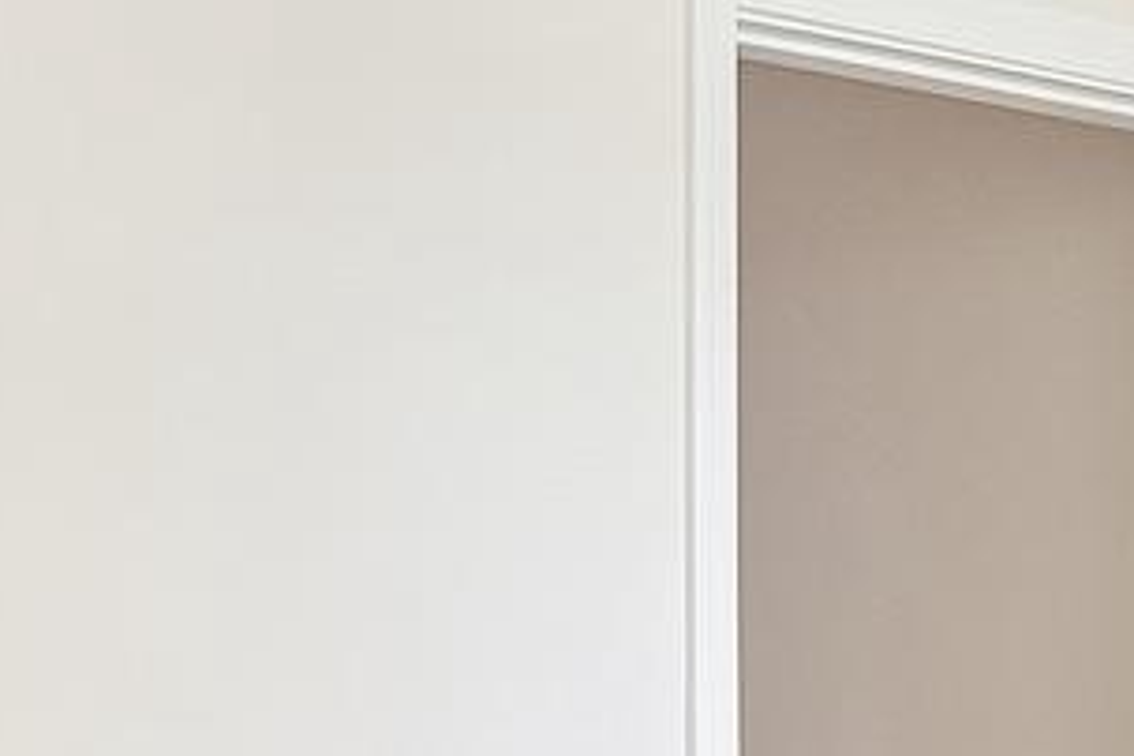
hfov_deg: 18.8
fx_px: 3402
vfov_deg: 12.2
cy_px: 1050
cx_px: 812
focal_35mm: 108
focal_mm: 16
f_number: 8
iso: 400
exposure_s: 1/10
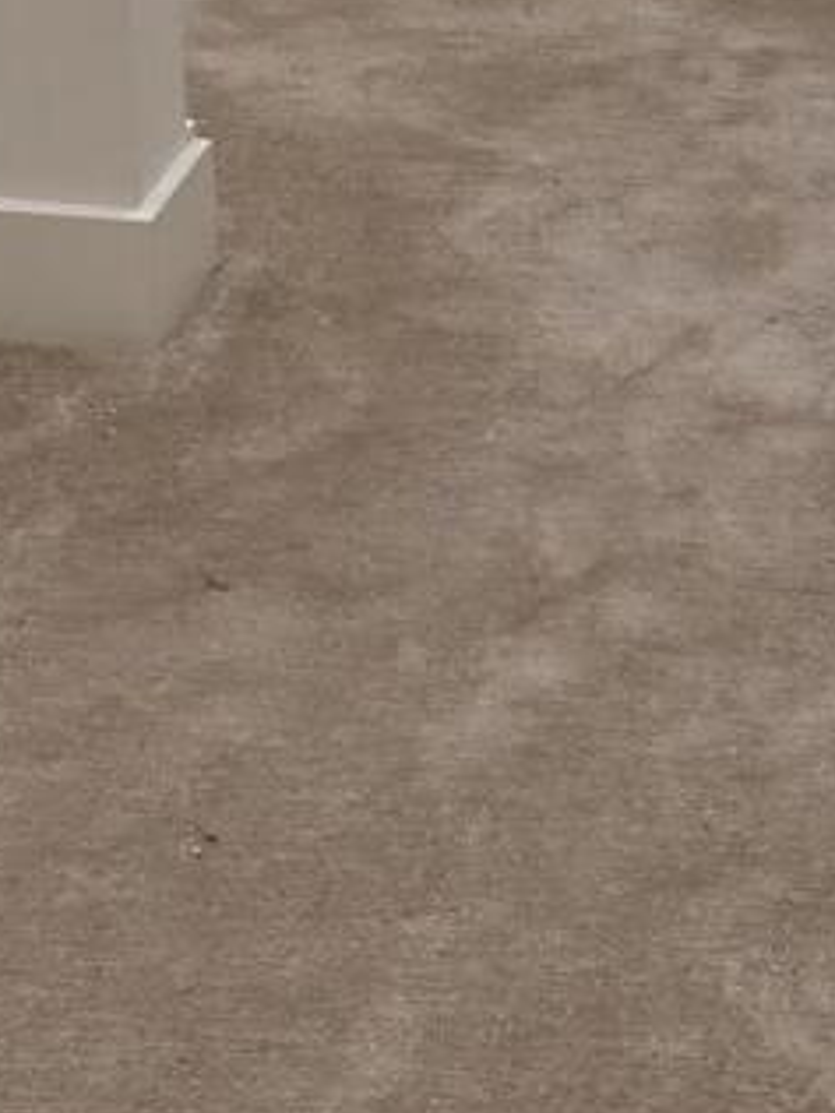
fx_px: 4889
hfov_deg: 9.7
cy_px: -845
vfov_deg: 12.0
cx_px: 53
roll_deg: +1.5
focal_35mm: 152
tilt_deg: -9.0
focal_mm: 6.76
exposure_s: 1/210
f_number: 1.78
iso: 200
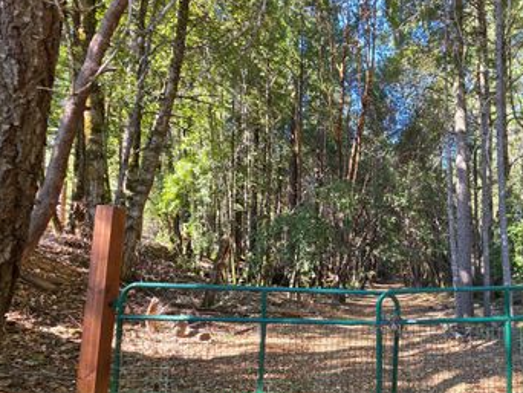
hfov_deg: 79.4
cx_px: 379
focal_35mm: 19
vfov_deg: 68.1
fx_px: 287
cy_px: 235
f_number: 1.9
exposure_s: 1/120
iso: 64
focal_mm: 2.2
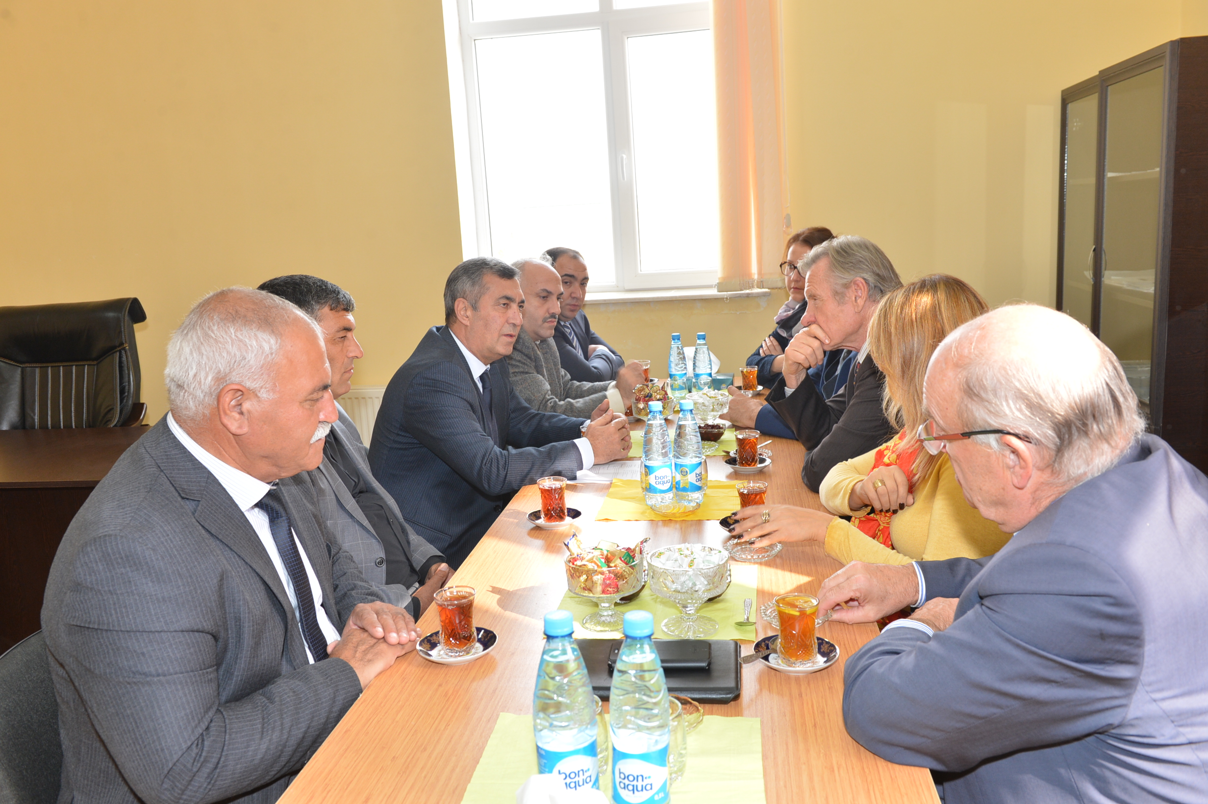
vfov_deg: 42.3
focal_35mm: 31
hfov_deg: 60.3
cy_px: 402
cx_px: 604
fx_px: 1040
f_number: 7.1
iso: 800
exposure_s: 1/60
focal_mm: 31
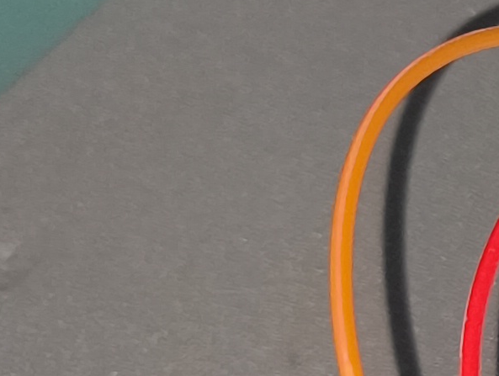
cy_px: 144
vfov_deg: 9.0
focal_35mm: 165
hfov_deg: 9.2
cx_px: 1559
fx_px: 2383
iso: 815
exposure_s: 1/50
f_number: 1.87
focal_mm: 5.56
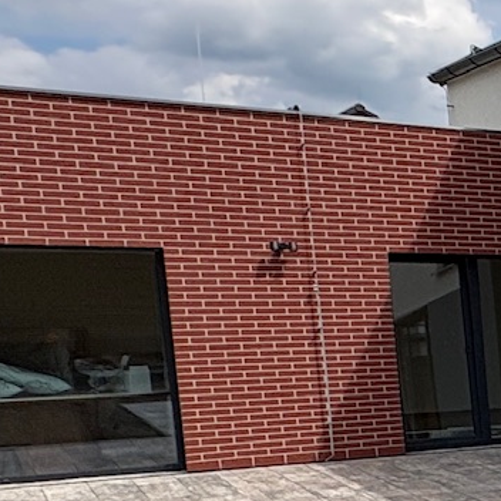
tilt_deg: -6.7
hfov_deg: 13.8
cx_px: 1285
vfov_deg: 23.5
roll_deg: -0.3
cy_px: 430
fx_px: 1179
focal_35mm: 72
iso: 50
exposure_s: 1/3247
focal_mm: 2.22
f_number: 2.2
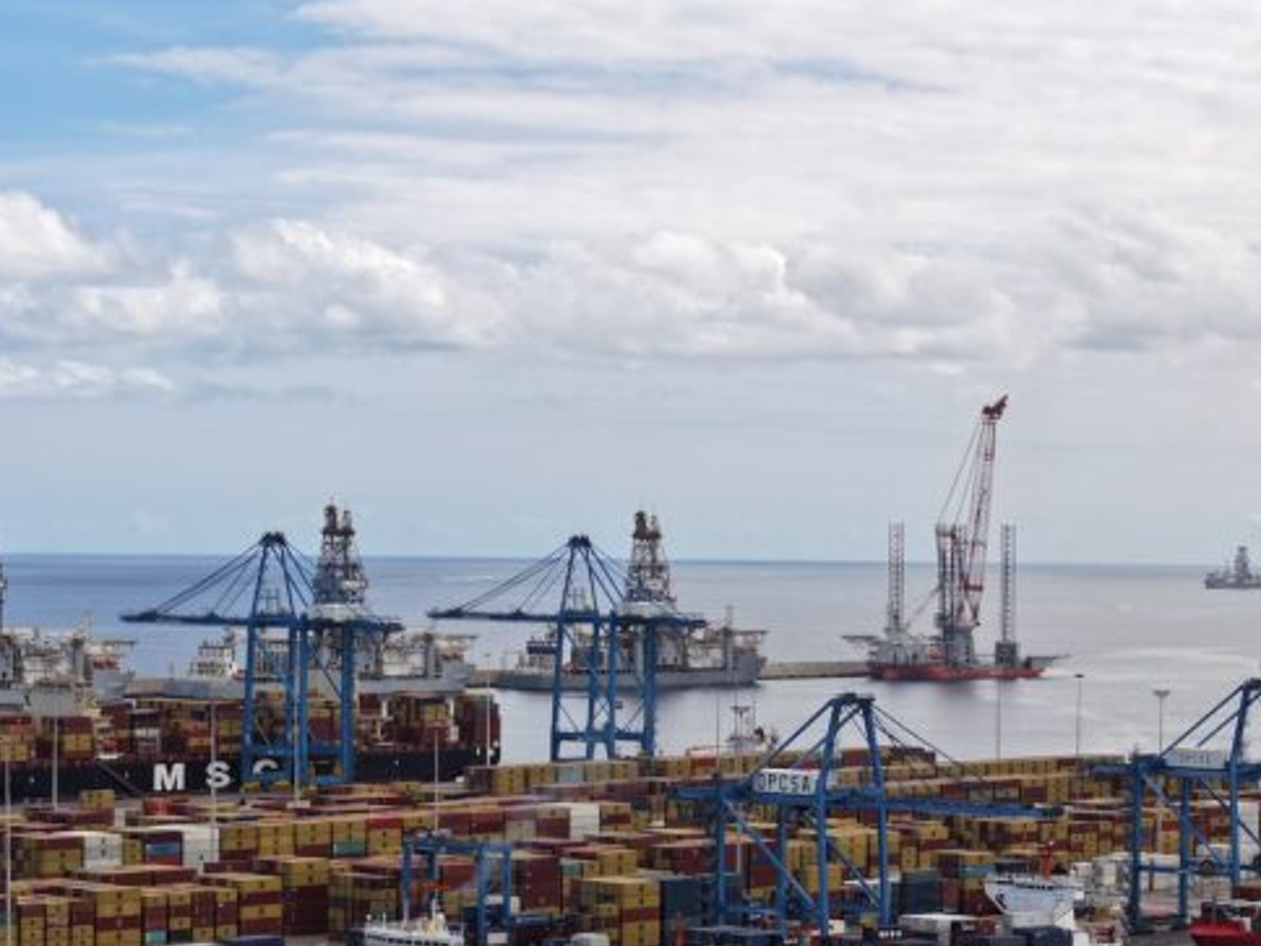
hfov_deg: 17.7
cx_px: 594
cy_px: 657
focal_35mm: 111
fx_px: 4044
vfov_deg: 13.3
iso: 100
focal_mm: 19.35
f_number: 2.8
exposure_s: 1/60
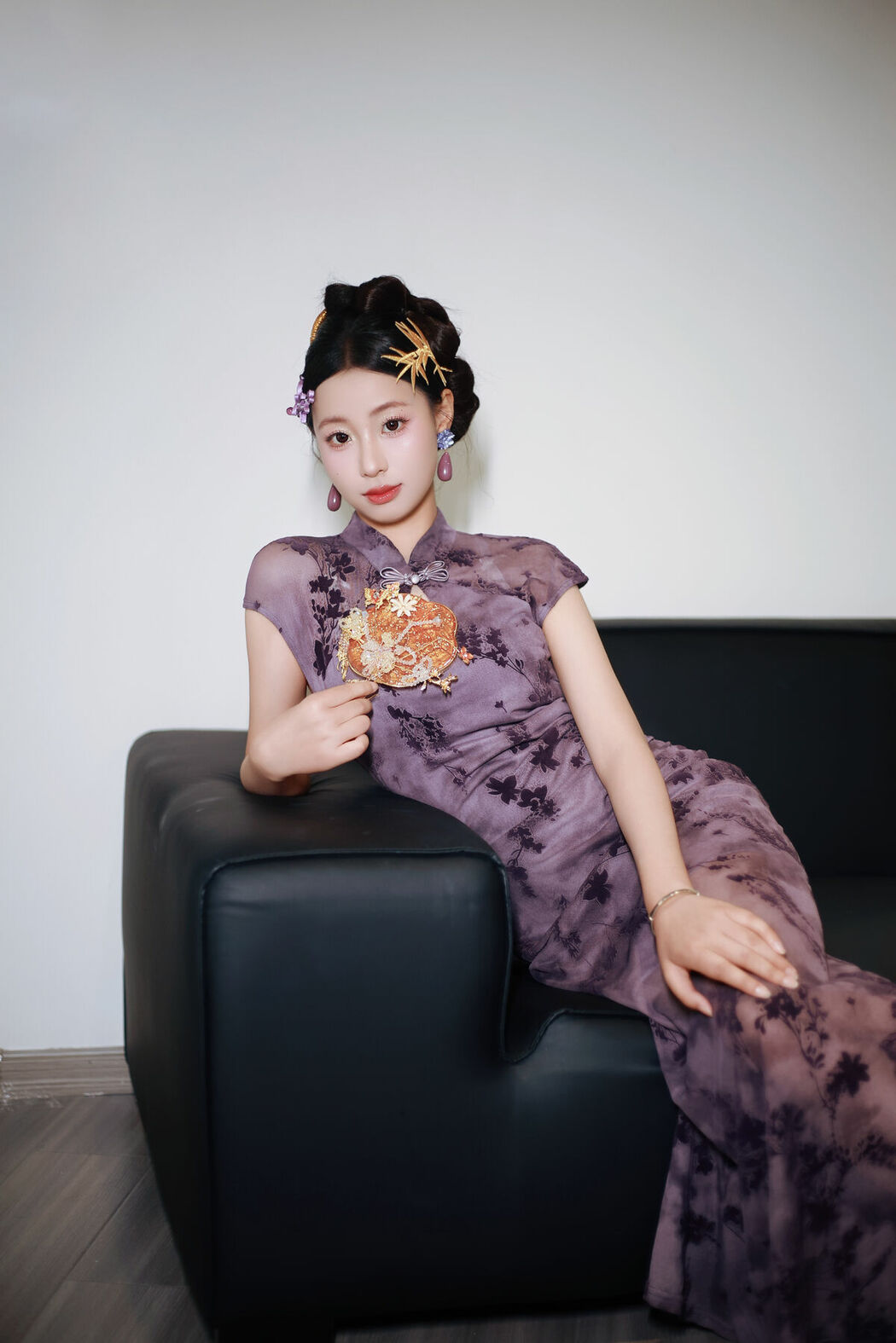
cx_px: 448
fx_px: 1829
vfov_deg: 40.3
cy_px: 672
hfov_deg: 27.5
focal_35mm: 49
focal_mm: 50
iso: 500
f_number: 1.8
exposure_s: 1/250
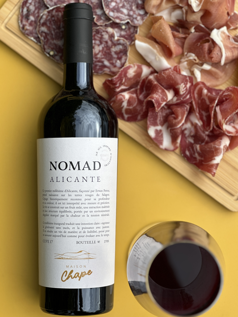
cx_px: 119
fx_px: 706
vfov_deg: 25.3
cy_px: 158
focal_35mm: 77
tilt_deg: -87.4
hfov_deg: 19.1
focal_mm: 9
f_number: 2.8
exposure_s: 1/298
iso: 25
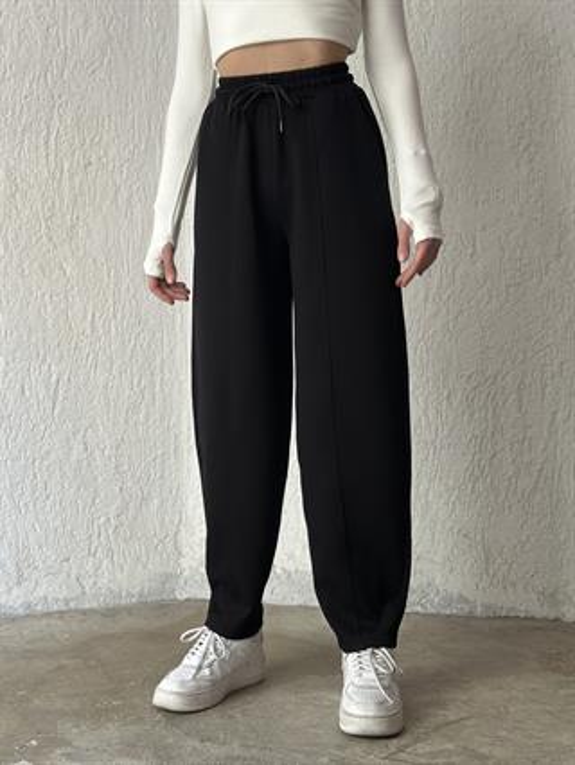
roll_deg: -0.2
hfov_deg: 30.3
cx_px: 288
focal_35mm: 48
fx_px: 1062
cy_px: 382
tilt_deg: -1.7
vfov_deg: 39.6
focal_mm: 6.86
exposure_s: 1/60
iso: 250
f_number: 1.78
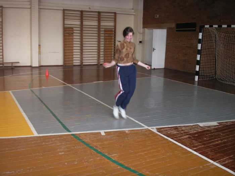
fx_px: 251
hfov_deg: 50.1
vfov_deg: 38.7
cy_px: 88
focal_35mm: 37
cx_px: 118
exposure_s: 1/40
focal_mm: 7.7
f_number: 3.5
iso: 160
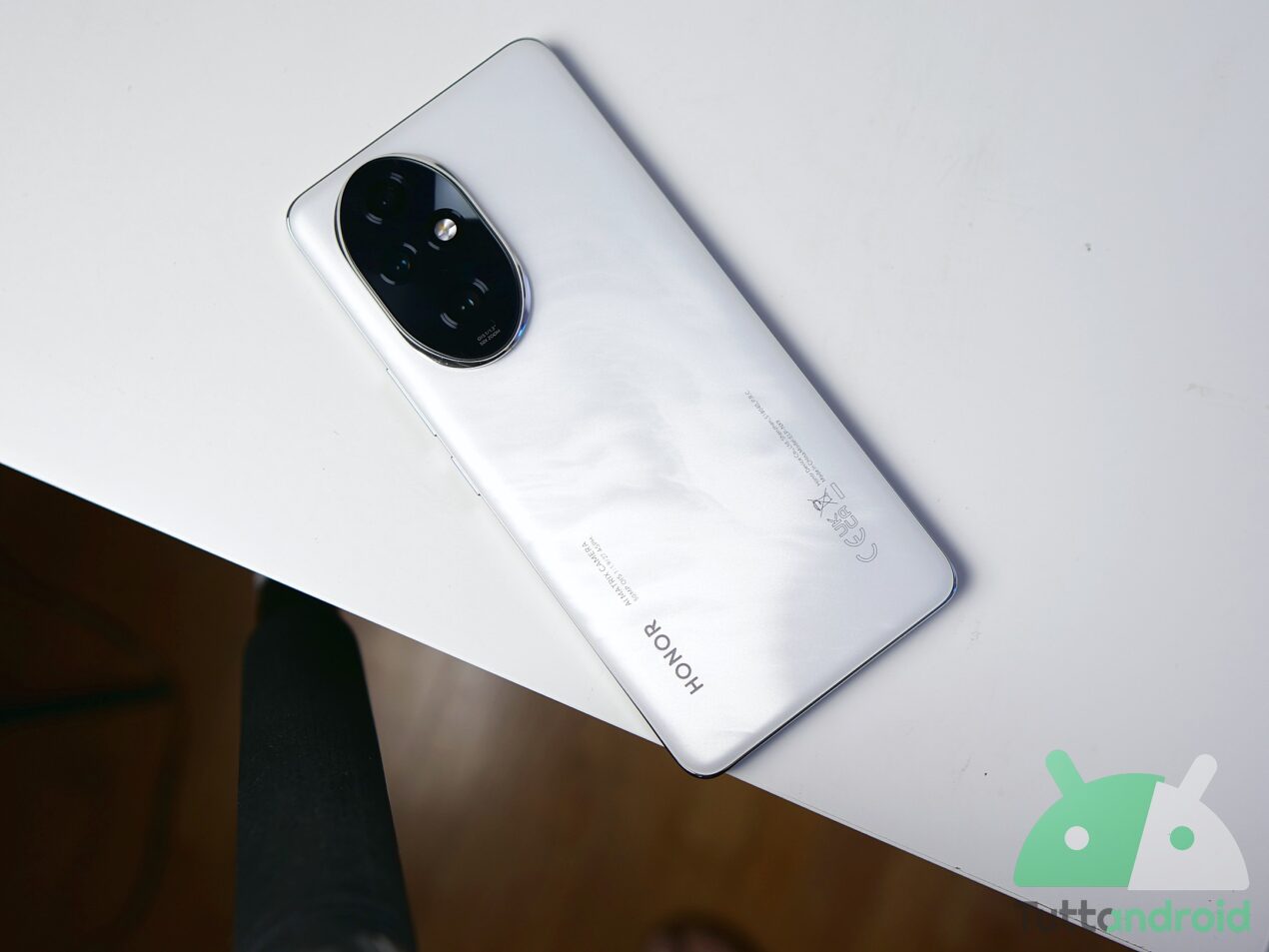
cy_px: 476
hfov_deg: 56.8
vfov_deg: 44.2
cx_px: 634
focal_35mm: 32
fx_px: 1173
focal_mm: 16
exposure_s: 1/125
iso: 200
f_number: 2
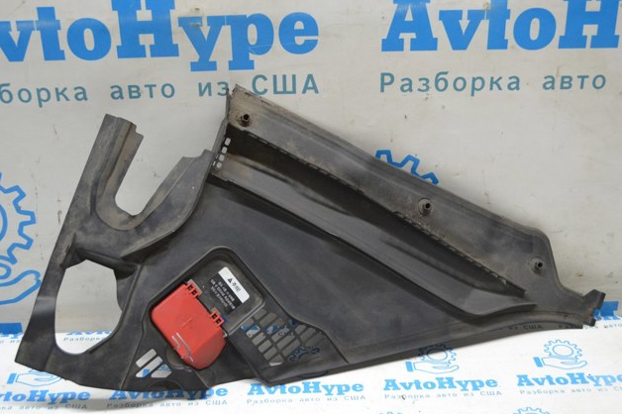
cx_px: 316
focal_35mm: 52
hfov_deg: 38.2
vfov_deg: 26.0
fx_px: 898
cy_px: 207
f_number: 5
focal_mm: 34
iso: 640
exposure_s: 1/60
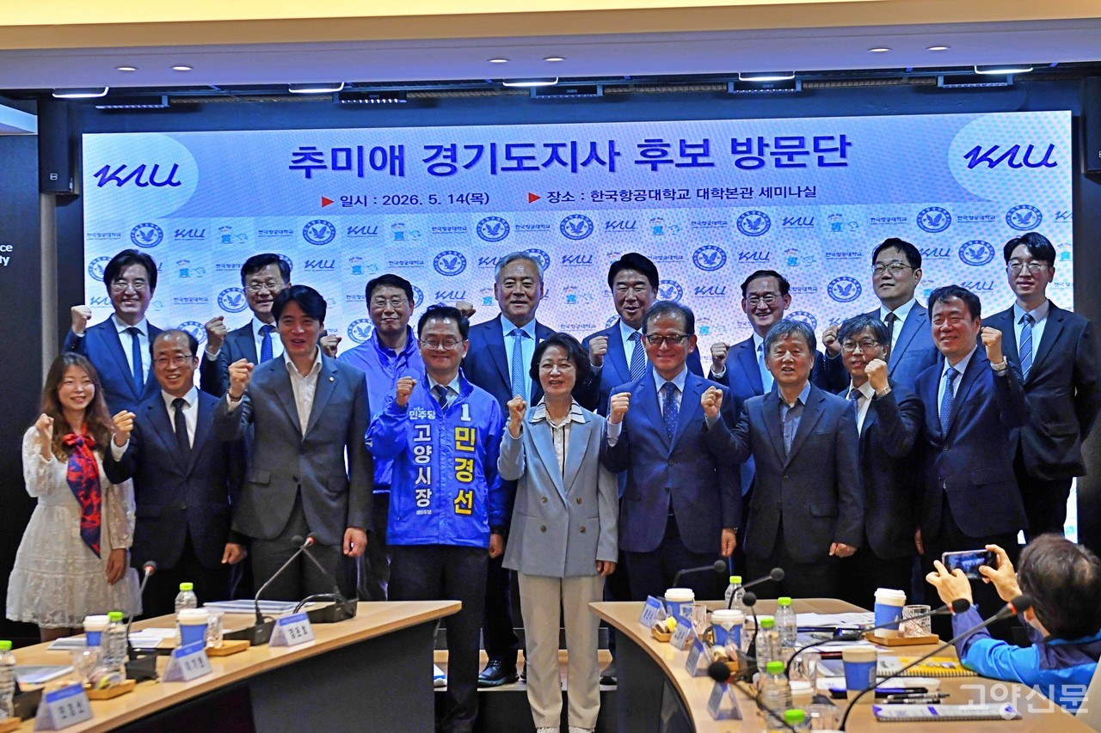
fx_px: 2202
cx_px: 550
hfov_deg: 28.1
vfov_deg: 18.9
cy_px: 366
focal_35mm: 72
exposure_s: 1/1250
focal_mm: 48
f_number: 3.2
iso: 1600
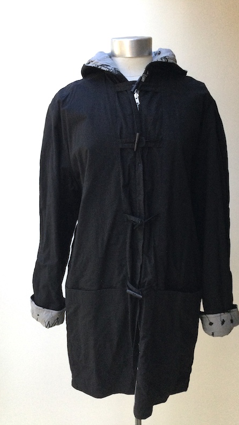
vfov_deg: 58.0
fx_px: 383
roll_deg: -0.6
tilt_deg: -11.1
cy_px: 213
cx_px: 131
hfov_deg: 34.6
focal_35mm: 34
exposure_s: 1/30
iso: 100
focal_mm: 3.3
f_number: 2.4
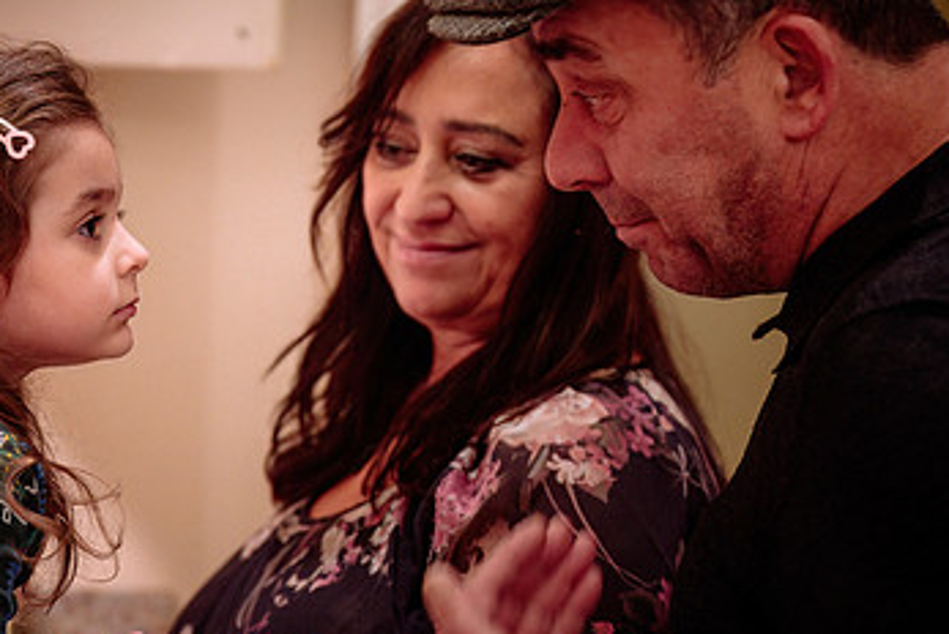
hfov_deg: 17.4
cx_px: 345
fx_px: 3087
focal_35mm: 117
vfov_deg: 11.7
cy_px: 460
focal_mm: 70
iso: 1250
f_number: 2.8
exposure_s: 1/100
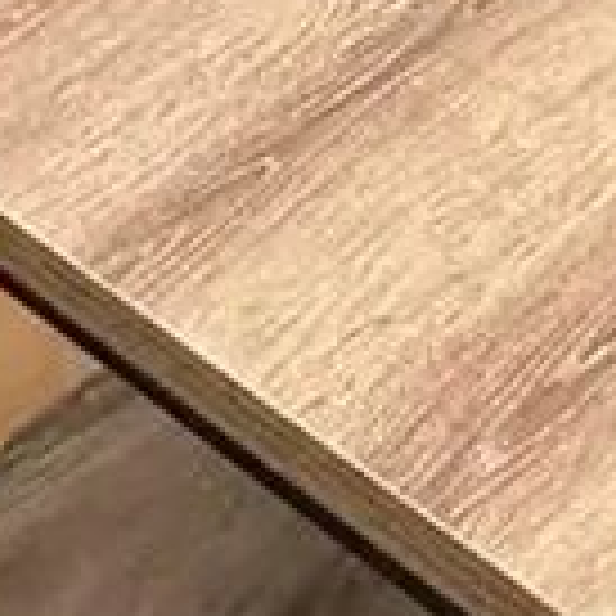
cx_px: 1088
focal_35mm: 123
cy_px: -1095
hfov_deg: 12.9
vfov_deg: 10.8
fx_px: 2476
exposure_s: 1/60
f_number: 2.2
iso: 640
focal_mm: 2.22
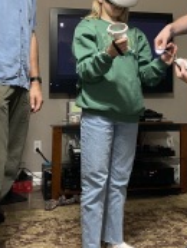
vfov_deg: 34.5
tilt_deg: +3.0
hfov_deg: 26.4
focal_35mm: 55
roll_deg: -0.2
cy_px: 76
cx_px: 127
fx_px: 396
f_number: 1.8
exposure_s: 1/30
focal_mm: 4.25
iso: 640
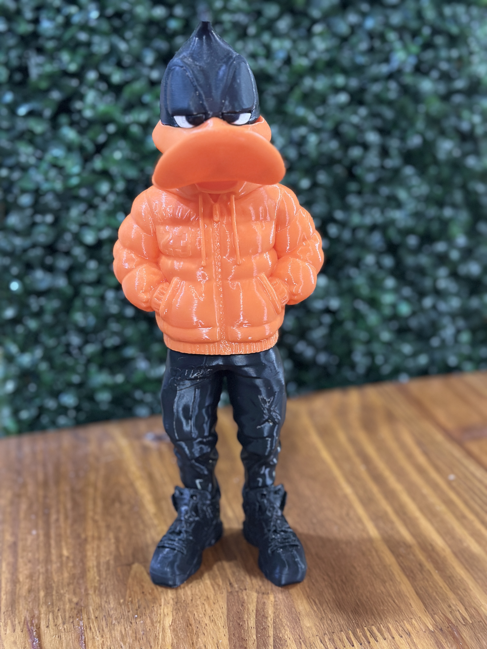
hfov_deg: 30.3
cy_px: 324
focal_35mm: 48
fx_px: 900
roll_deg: +1.7
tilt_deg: -19.0
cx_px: 244
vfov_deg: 39.7
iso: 500
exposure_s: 1/33
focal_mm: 6.86
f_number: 1.78
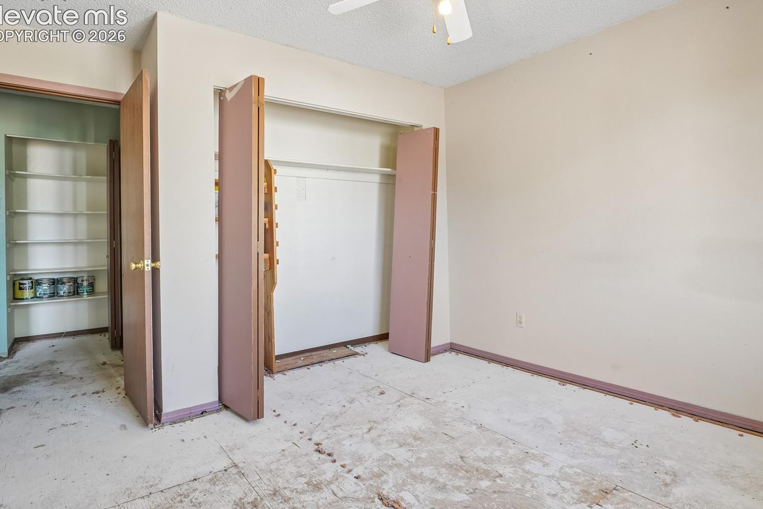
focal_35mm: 18
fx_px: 371
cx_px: 378
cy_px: 242
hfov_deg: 91.5
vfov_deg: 68.7
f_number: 8
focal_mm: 11
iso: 320
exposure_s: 1/30
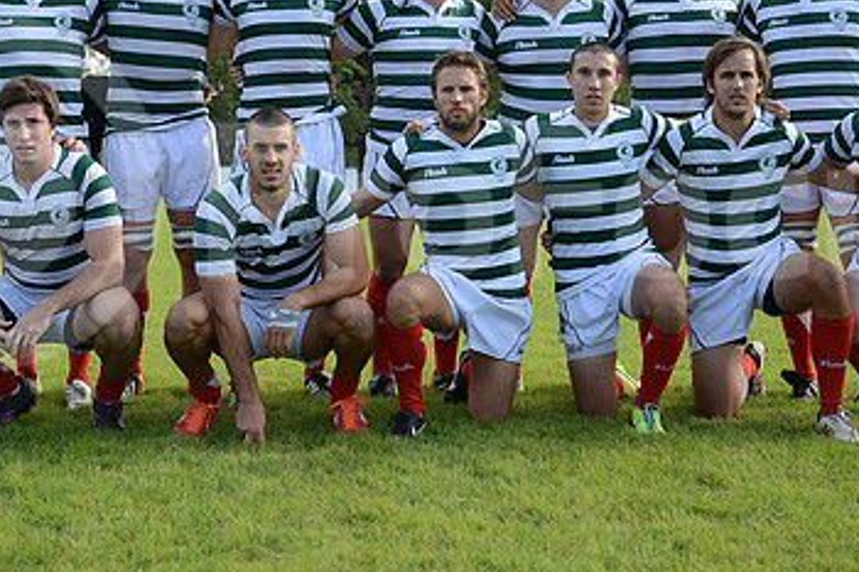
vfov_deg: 21.5
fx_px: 1502
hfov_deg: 31.9
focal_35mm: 63
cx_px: 405
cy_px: 195
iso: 400
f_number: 2.8
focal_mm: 38
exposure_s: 1/2000
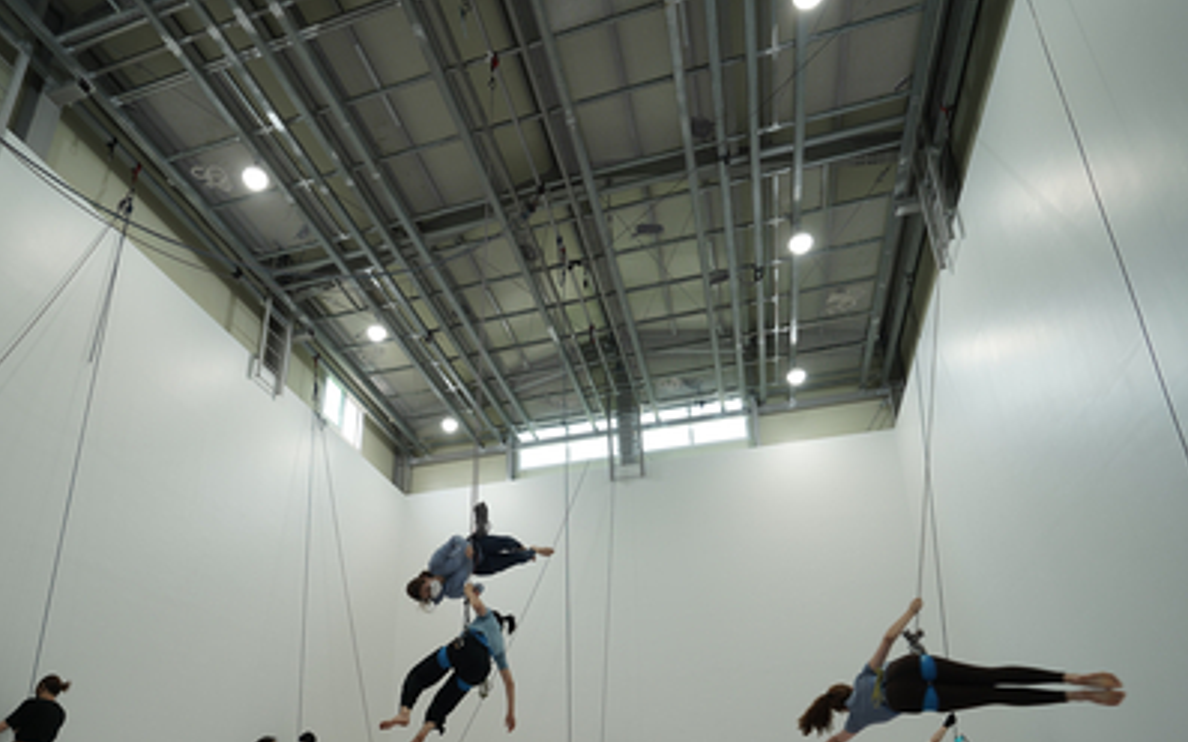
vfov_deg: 50.9
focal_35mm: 23
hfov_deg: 76.7
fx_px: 745
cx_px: 512
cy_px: 549
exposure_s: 1/100
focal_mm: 16
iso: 125
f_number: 2.8
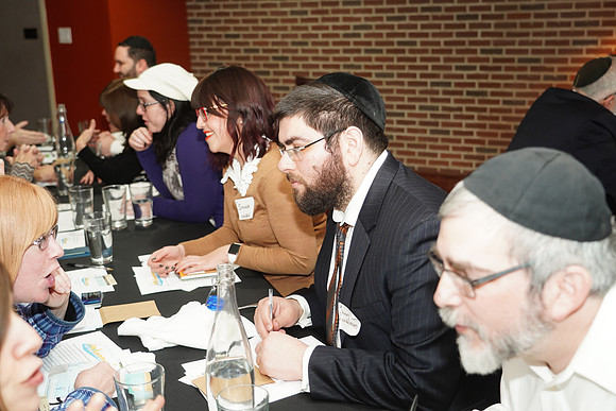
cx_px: 308
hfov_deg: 46.4
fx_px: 719
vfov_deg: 31.9
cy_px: 206
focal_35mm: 42
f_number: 4
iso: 1000
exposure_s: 1/100
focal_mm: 42
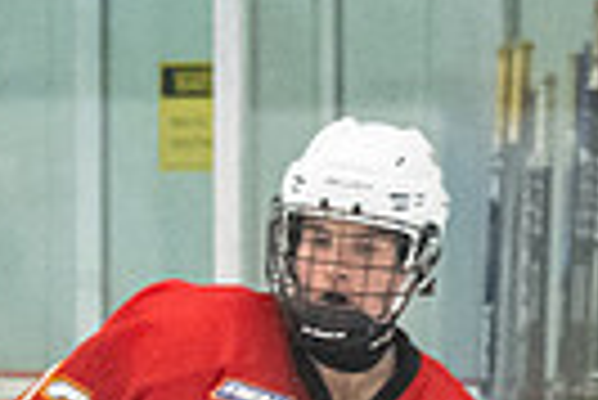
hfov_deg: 1.8
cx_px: -871
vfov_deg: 1.2
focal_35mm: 1114
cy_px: 1292
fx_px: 18525
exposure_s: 1/800
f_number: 2.8
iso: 3200
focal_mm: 98
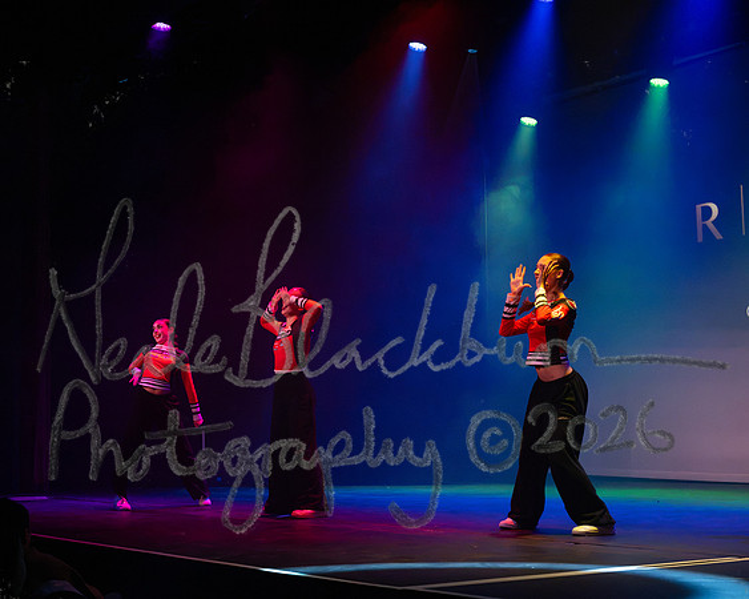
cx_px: 323
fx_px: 1248
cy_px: 300
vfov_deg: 27.0
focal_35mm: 56
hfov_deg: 33.3
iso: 6400
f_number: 5
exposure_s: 1/400
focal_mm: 50
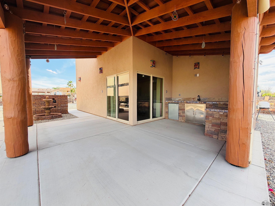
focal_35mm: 14
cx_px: 138
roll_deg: +0.0
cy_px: 103
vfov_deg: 85.7
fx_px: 111
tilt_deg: -2.9
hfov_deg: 102.1
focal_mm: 2.22
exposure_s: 1/222
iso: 50
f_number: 2.2
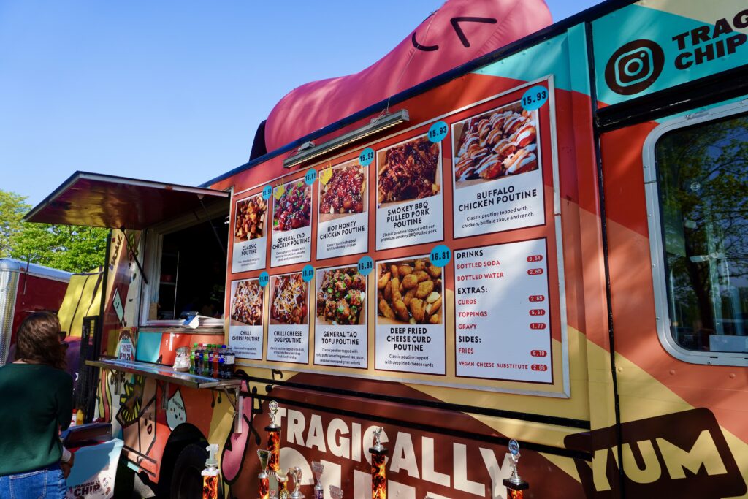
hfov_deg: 73.7
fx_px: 499
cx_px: 374
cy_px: 250
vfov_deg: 53.1
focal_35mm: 24
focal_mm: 16
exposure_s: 1/400
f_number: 5
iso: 100
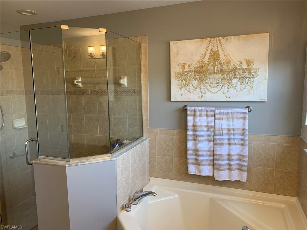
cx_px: 154
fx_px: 231
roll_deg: +0.7
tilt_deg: -6.0
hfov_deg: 67.3
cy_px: 115
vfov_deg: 53.1
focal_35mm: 26
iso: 50
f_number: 1.8
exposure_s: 1/60
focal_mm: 4.25
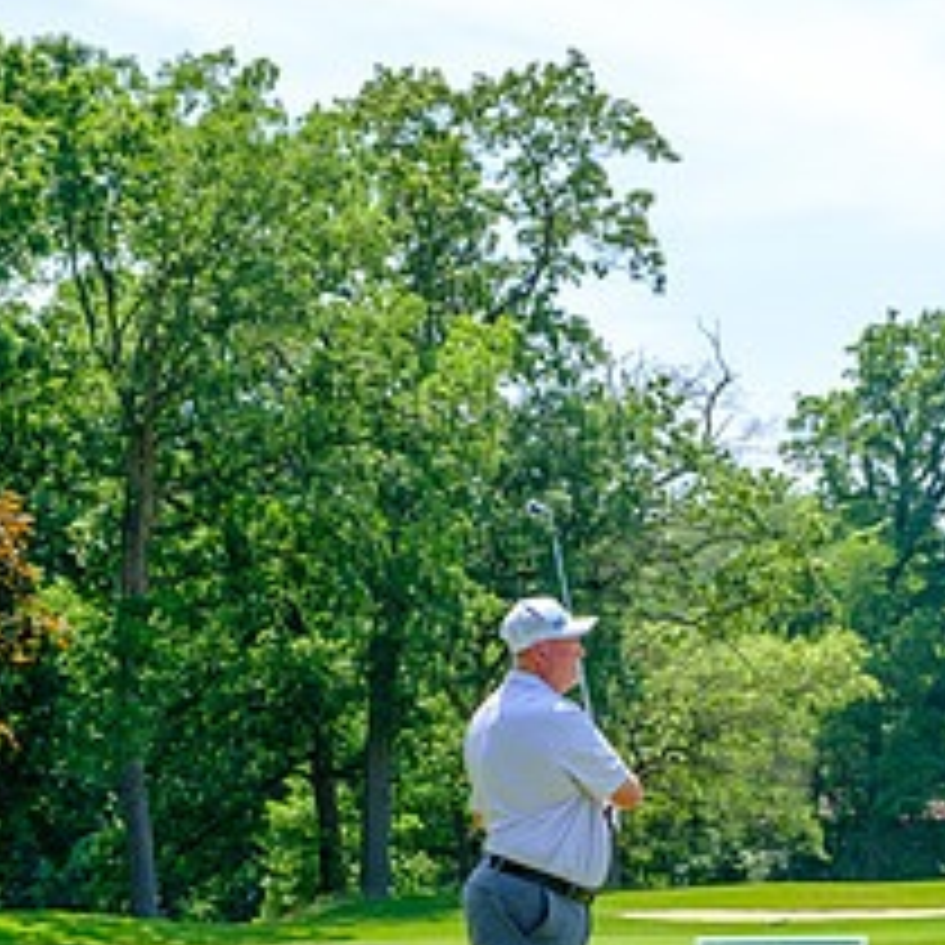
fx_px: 3428
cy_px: 850
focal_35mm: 111
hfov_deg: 15.7
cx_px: 608
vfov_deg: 15.5
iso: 200
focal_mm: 40.7
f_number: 6.4
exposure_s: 1/250
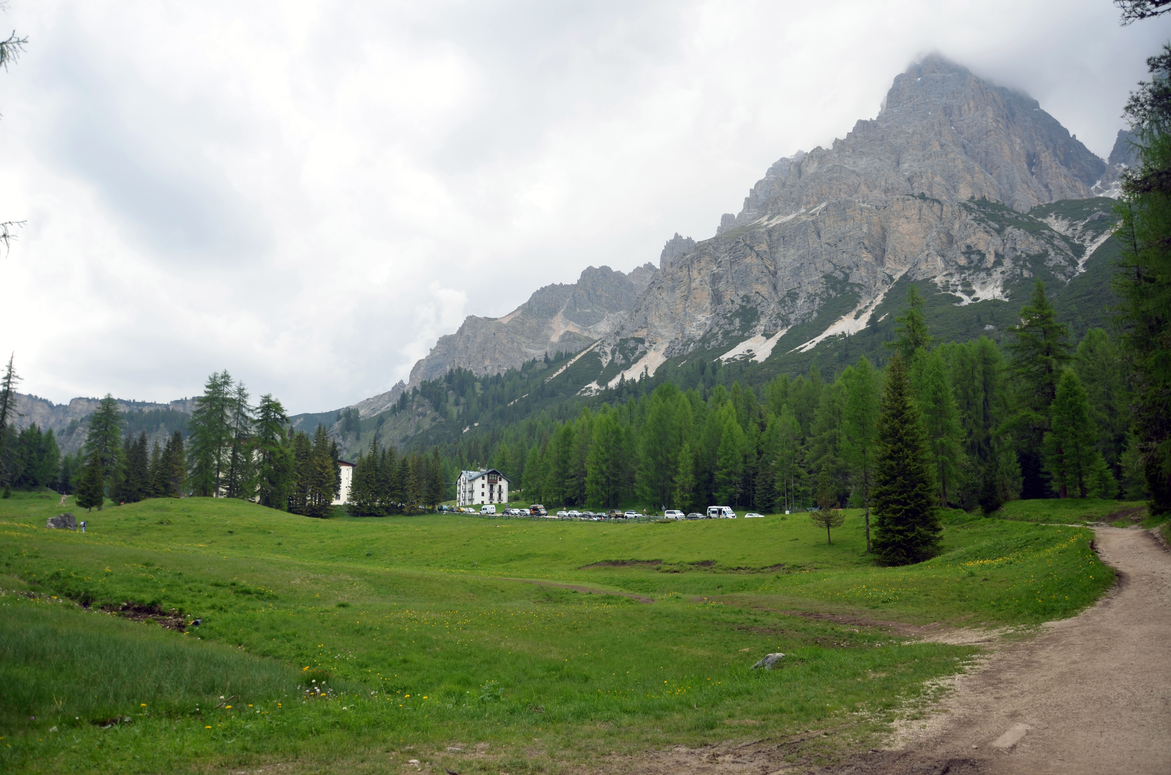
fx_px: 876
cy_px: 388
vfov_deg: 47.7
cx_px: 586
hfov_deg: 67.5
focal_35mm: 27
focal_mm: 18
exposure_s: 1/250
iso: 100
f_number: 5
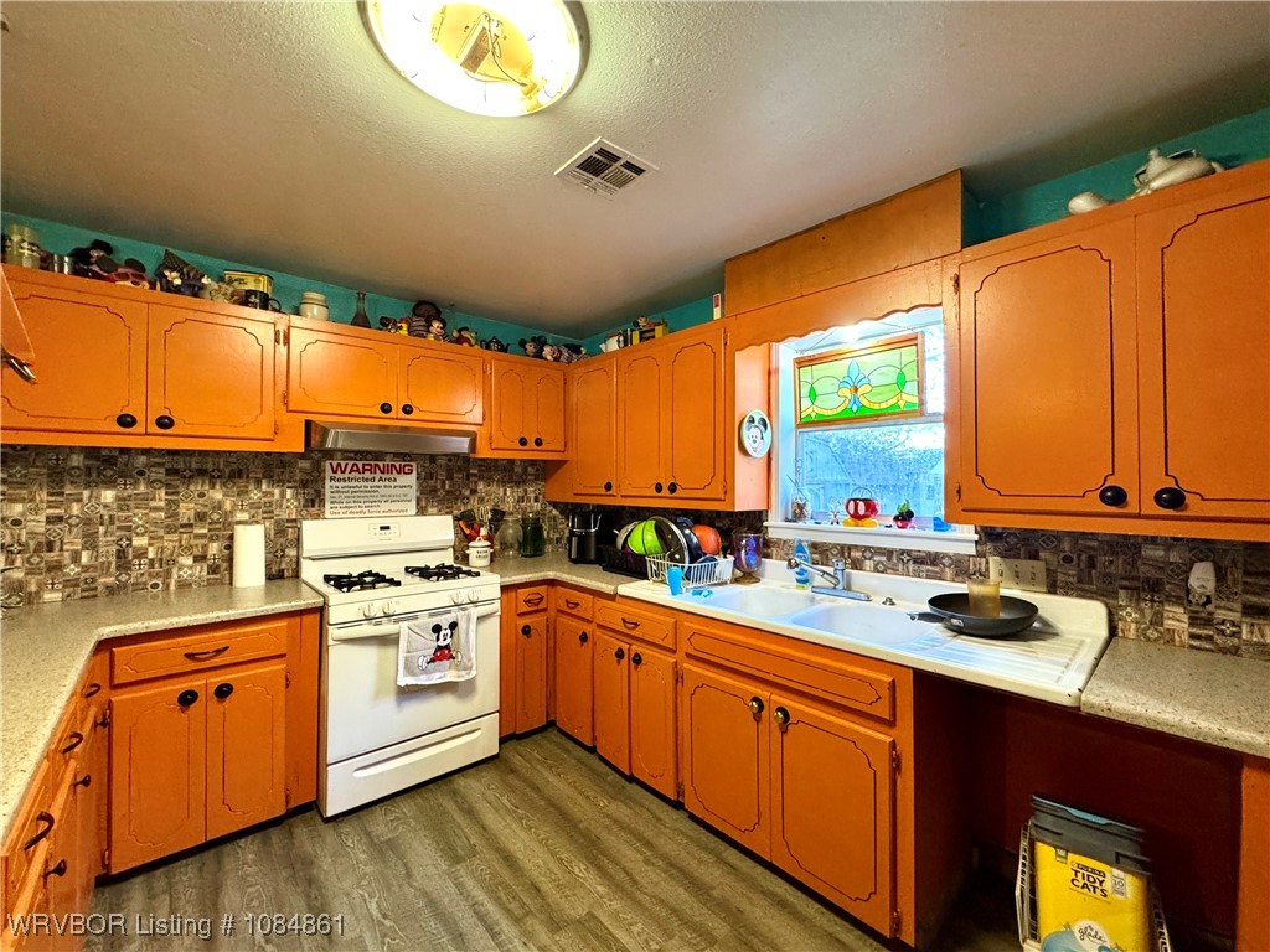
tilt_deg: +1.2
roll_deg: +1.0
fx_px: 514
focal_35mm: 14
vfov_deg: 85.7
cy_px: 476
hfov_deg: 102.1
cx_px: 635
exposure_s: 1/60
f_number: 2.2
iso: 400
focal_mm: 2.22
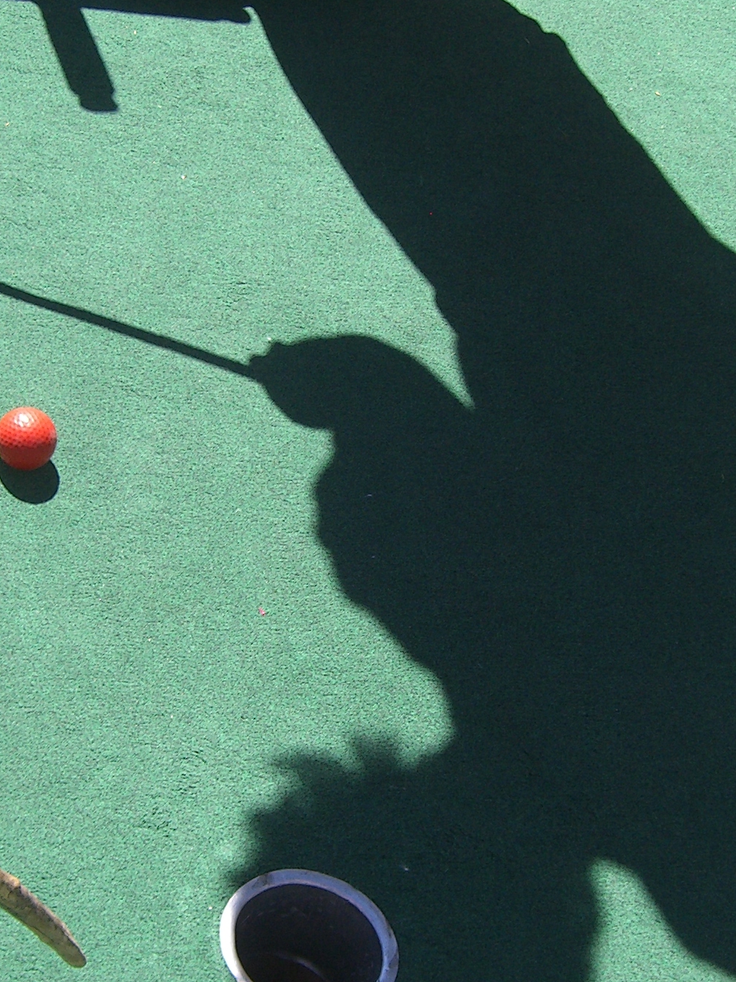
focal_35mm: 87
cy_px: 596
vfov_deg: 22.5
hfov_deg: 17.0
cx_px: 309
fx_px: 2467
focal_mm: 7.9
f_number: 2.8
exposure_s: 1/640
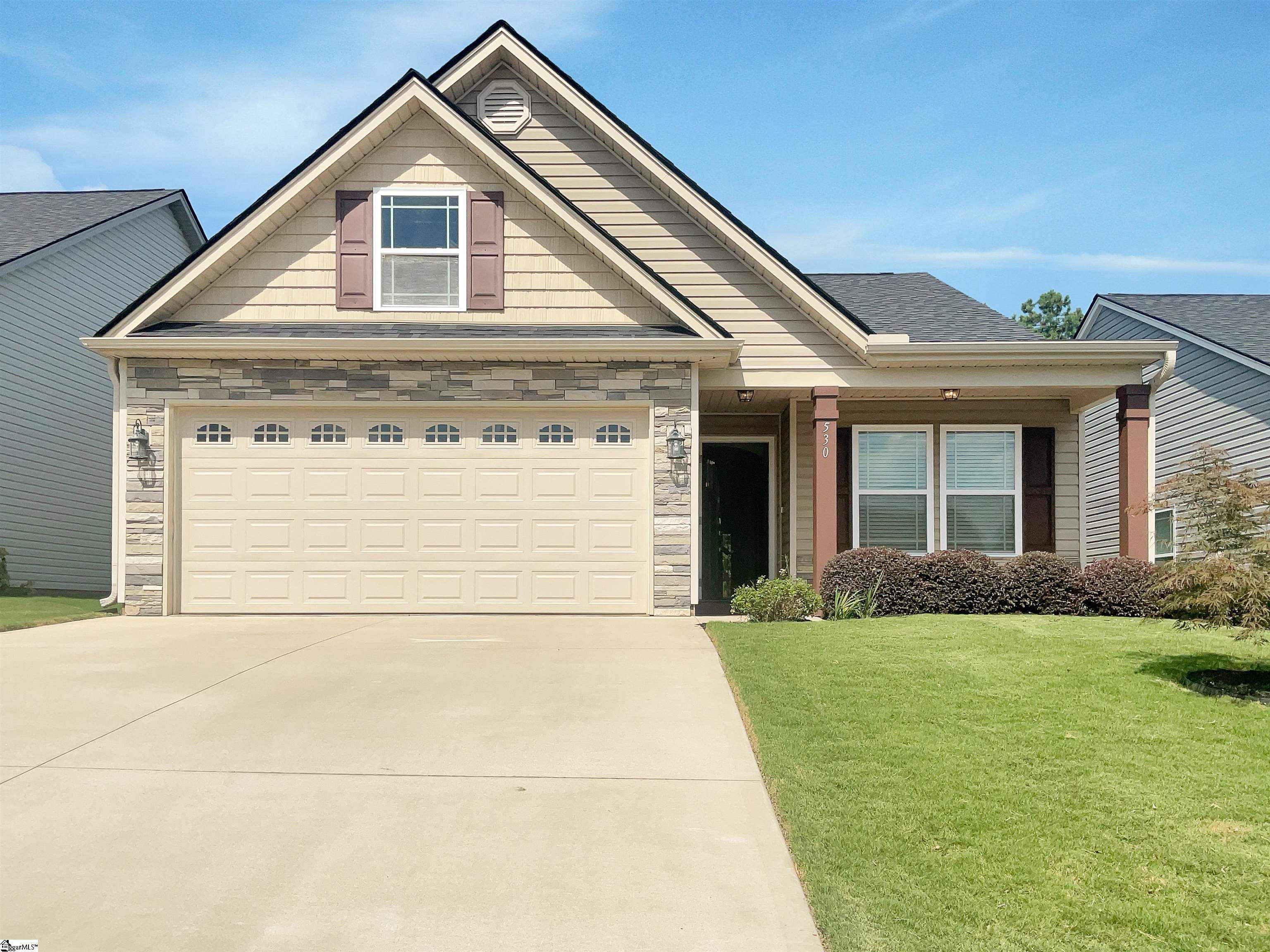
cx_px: 635
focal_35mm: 29
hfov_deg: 61.7
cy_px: 476
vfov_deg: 48.2
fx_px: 1064
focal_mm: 3
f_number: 1.8
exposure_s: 1/3788
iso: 16
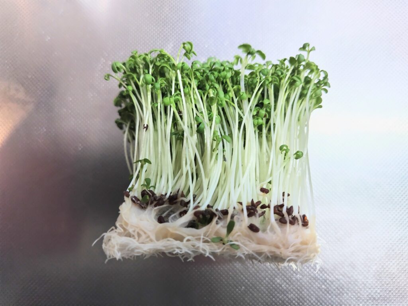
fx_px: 271
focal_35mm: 23
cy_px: 153
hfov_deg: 73.9
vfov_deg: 58.9
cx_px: 204
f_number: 1.9
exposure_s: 1/100
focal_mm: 5.5
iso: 223
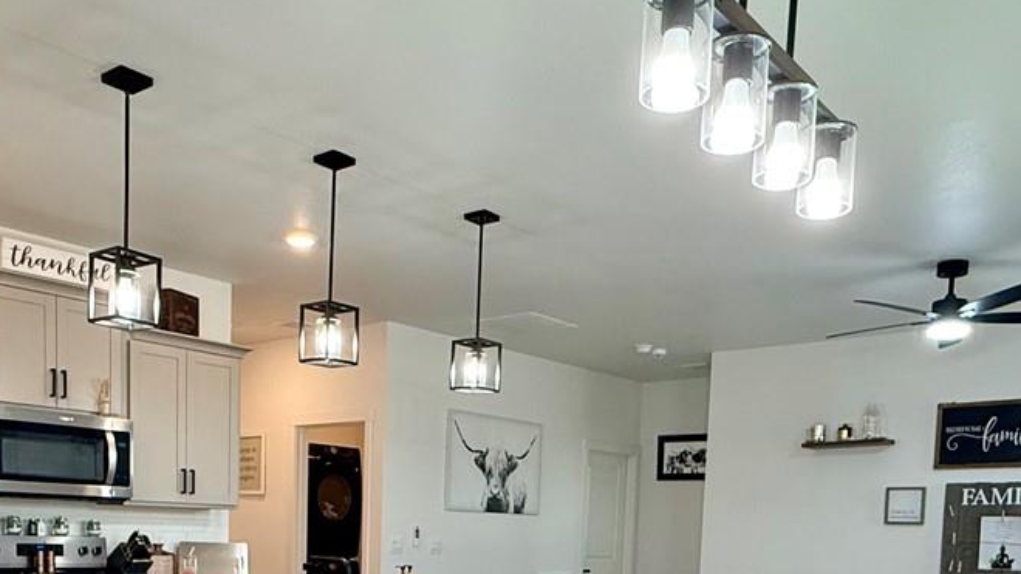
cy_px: 625
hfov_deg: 53.9
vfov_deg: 29.0
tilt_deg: -5.7
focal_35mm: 37
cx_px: 455
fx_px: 1002
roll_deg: -2.1
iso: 200
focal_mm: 2.22
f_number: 2.2
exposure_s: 1/120
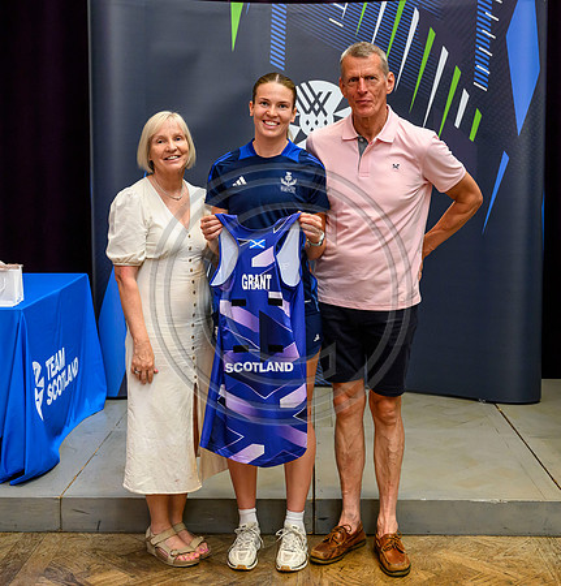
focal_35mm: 53
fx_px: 993
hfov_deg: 31.5
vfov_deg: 32.8
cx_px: 306
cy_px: 264
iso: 4000
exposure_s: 1/250
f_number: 3.5
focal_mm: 37
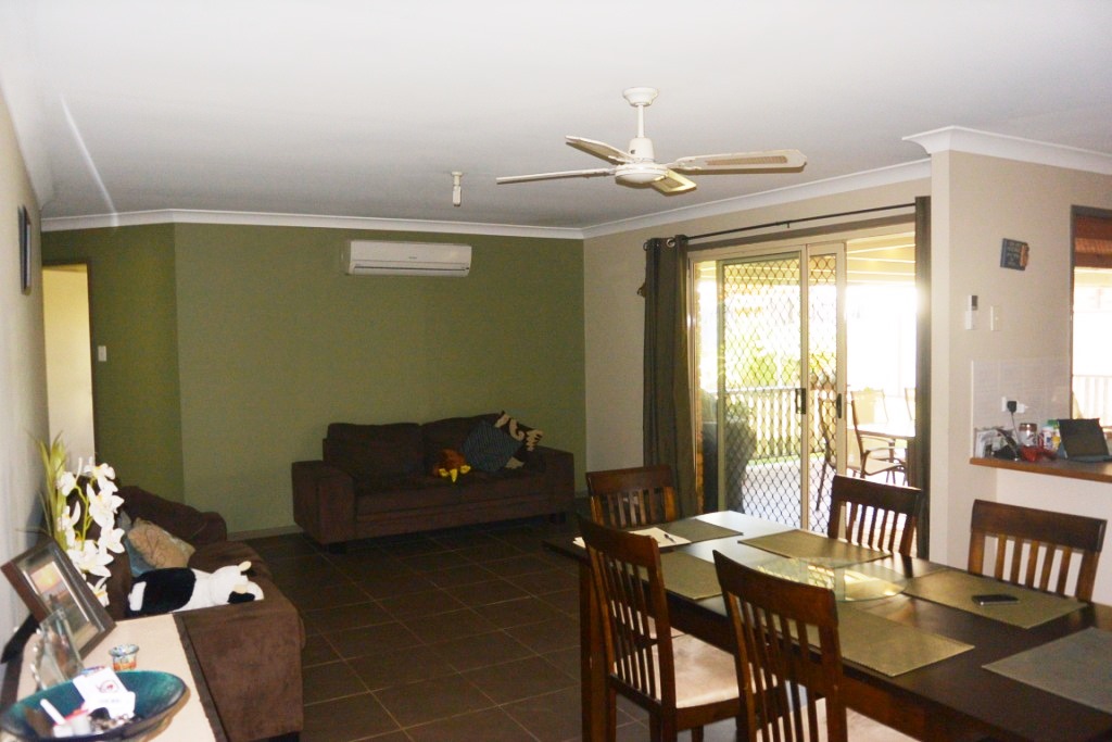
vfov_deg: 47.9
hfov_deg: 67.4
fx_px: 834
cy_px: 371
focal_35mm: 27
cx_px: 556
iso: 280
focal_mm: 10
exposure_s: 1/60
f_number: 3.5
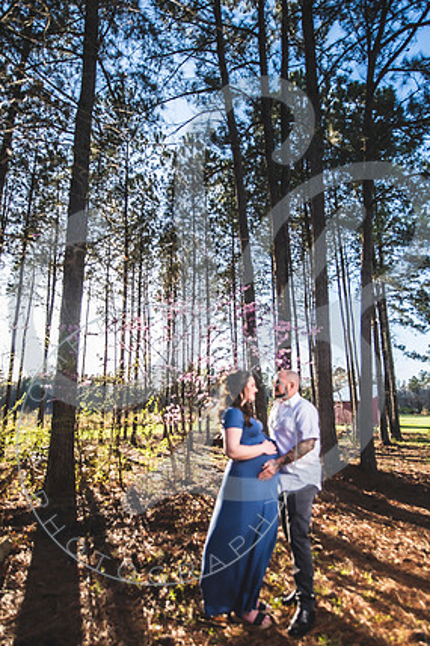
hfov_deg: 61.9
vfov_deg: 84.0
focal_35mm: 20
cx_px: 225
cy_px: 331
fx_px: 359
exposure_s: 1/640
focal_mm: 19
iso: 100
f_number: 2.8
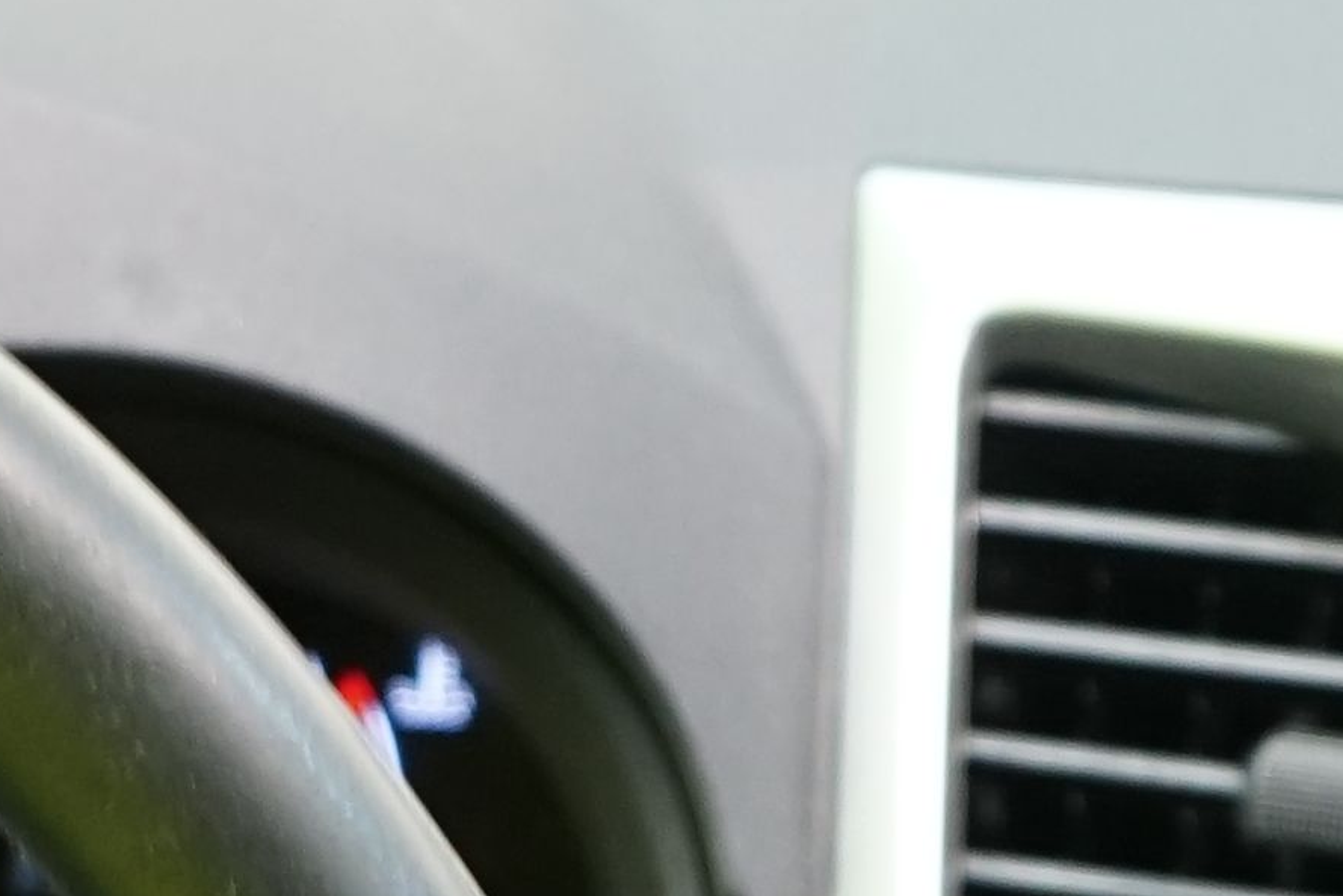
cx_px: 257
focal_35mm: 189
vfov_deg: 7.1
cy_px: 1538
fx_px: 7051
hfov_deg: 10.8
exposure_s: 1/30
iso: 1000
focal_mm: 28
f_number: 3.5
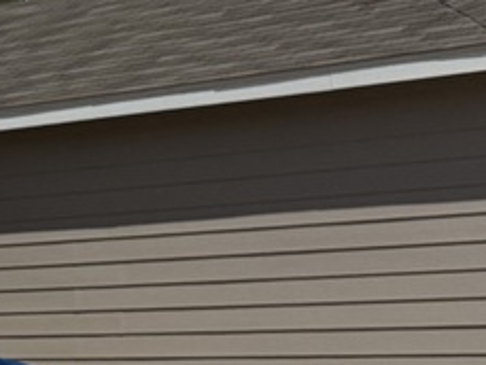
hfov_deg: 10.0
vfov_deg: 9.8
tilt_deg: +7.4
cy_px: 79
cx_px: -947
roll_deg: +0.2
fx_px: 2121
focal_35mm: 151
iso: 80
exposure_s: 1/12346
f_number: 1.78
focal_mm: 6.76
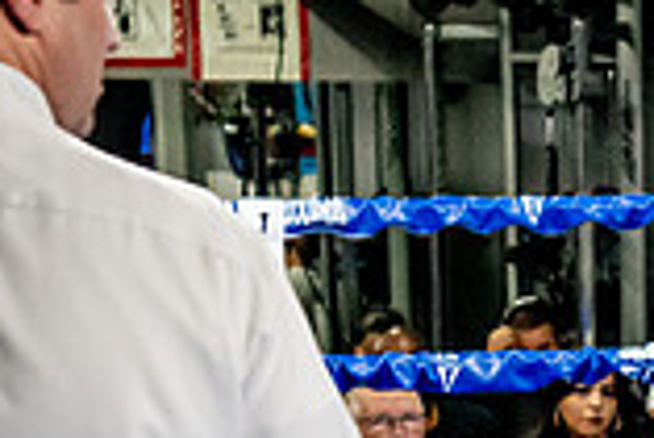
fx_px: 3491
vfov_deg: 7.1
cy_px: 615
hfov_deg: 10.1
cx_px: 1179
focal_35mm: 192
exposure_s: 1/800
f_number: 2.8
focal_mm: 35
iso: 5000
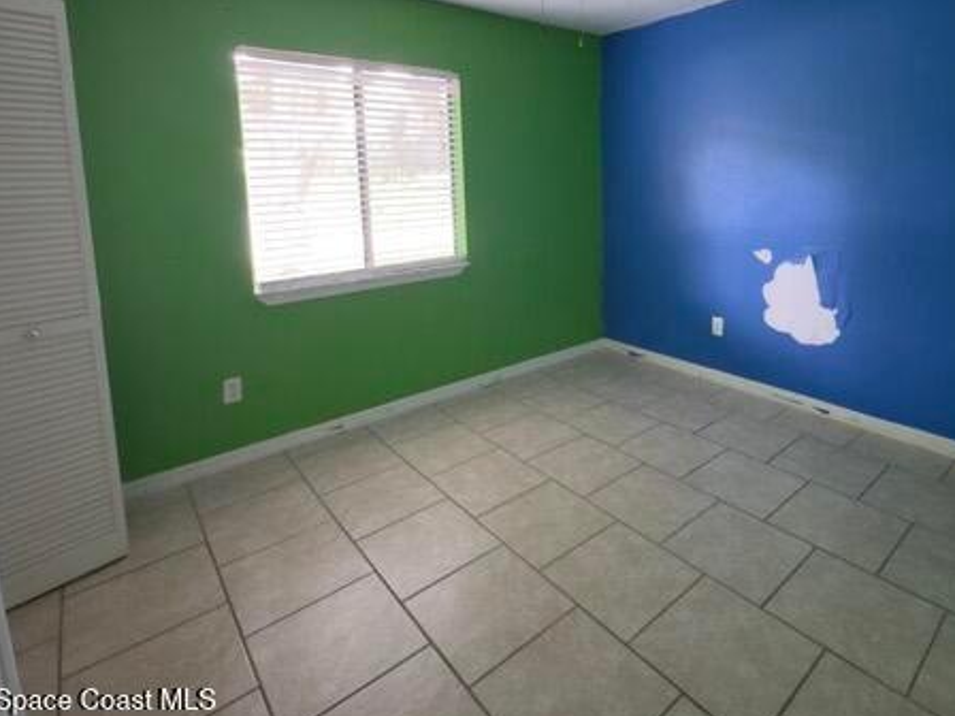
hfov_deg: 80.8
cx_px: 573
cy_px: 234
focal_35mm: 20
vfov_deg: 64.1
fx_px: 552
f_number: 2.2
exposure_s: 1/60
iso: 640
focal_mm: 2.22
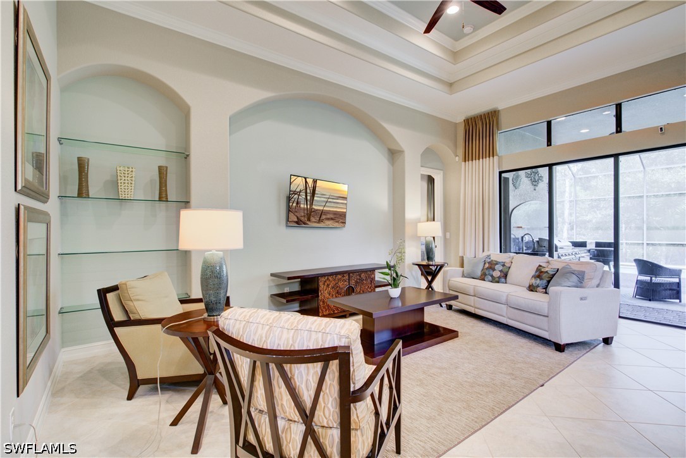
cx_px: 343
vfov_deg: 73.8
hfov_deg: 96.7
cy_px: 229
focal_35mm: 16
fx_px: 305
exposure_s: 1/3.33
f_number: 8
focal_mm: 16
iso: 500
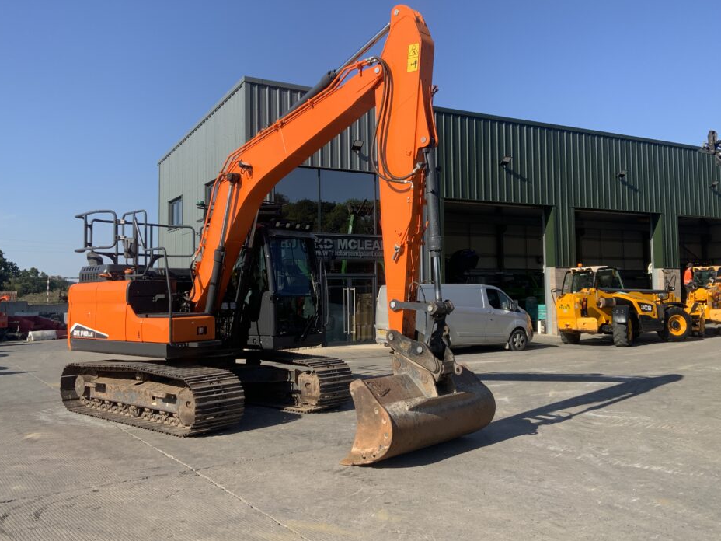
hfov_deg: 56.8
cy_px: 246
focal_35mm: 32
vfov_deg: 44.1
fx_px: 667
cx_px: 364
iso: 16
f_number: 1.8
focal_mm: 3
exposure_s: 1/1451
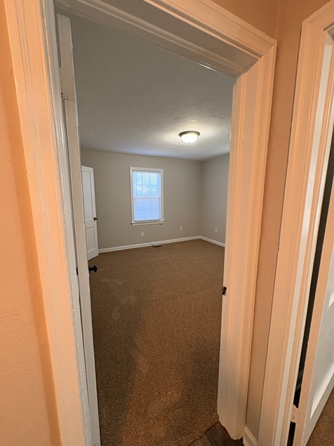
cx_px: 167
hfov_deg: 85.7
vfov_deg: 102.1
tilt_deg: -8.1
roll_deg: -0.4
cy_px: 223
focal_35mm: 14
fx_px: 180
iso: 320
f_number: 2.2
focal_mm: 2.22
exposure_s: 1/60
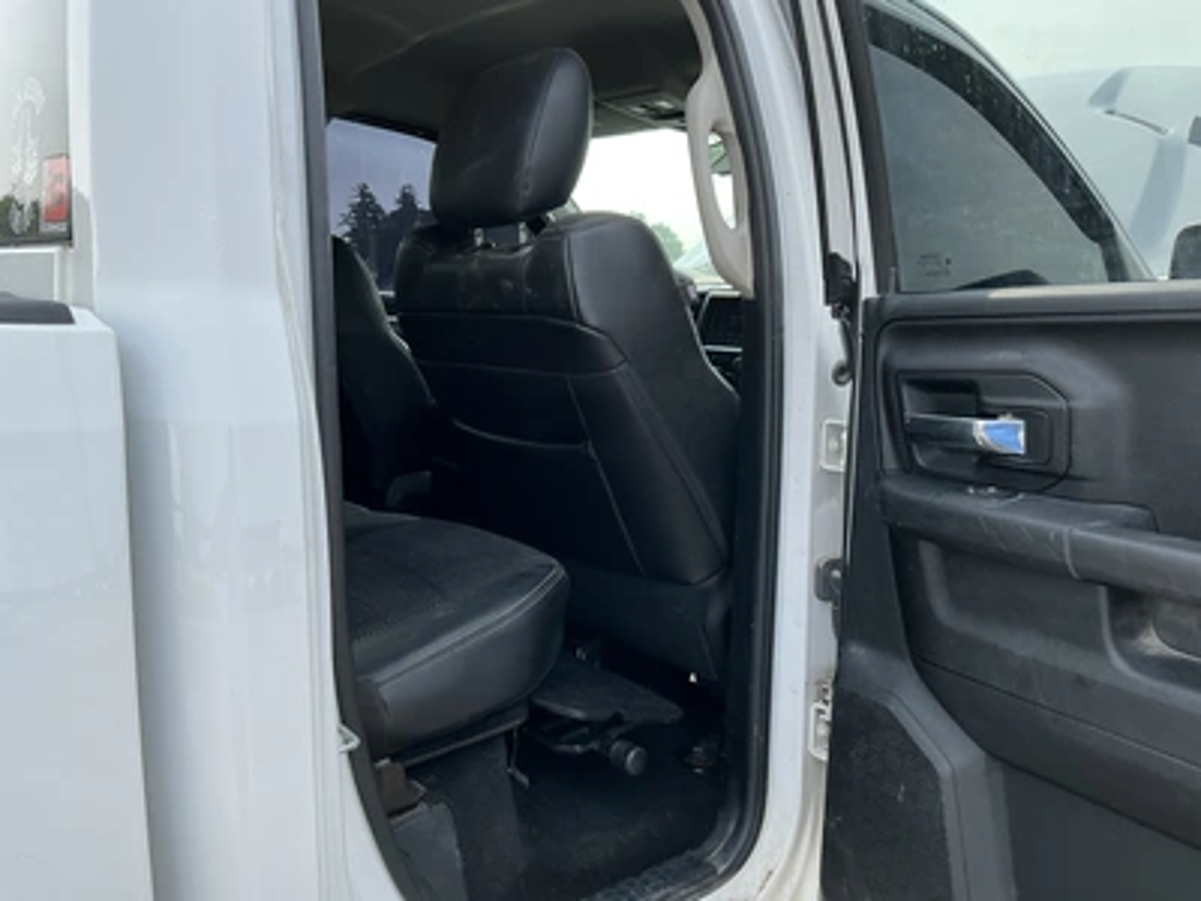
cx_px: 600
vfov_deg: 49.7
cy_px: 450
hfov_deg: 63.4
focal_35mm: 28
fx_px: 971
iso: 25
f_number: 1.8
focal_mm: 3
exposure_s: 1/406
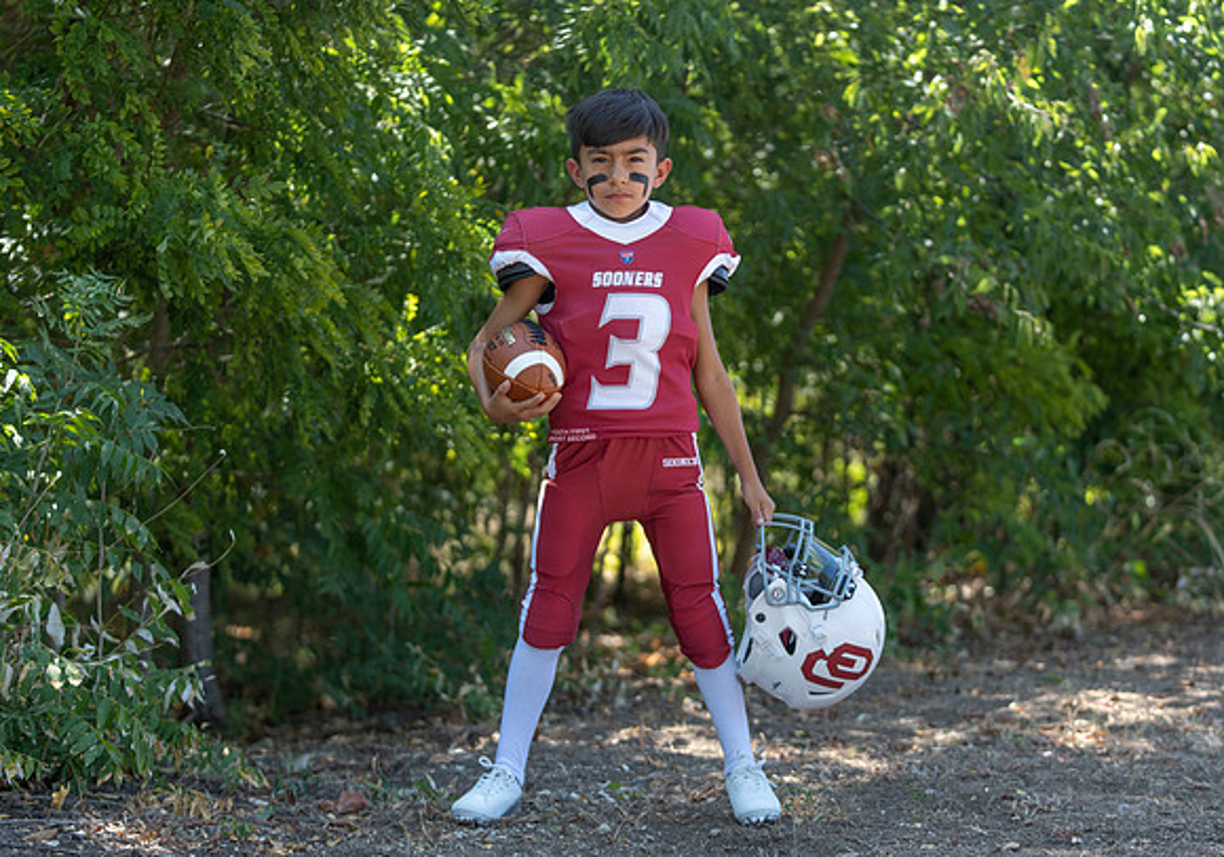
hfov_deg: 25.9
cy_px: 444
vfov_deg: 18.3
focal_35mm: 77
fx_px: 2663
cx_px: 685
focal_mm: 70
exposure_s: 1/320
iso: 100
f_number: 2.8
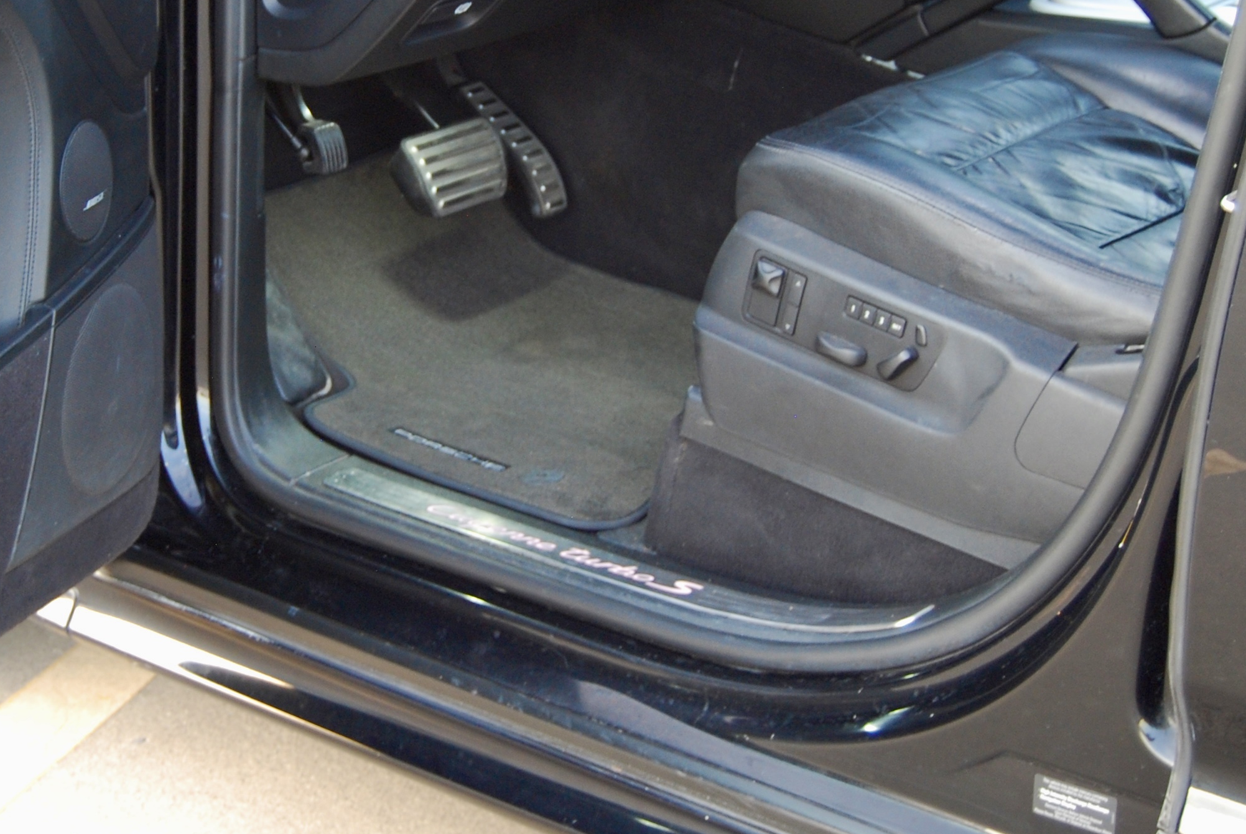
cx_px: 399
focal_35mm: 87
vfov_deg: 15.7
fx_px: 3015
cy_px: 185
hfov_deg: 23.2
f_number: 4.2
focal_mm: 30
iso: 400
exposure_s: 1/20
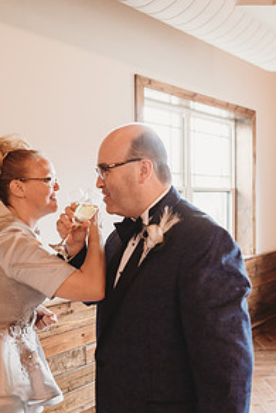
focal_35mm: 37
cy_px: 214
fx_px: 425
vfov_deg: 51.9
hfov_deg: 35.9
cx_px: 119
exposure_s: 1/125
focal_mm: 24
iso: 2000
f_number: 2.5
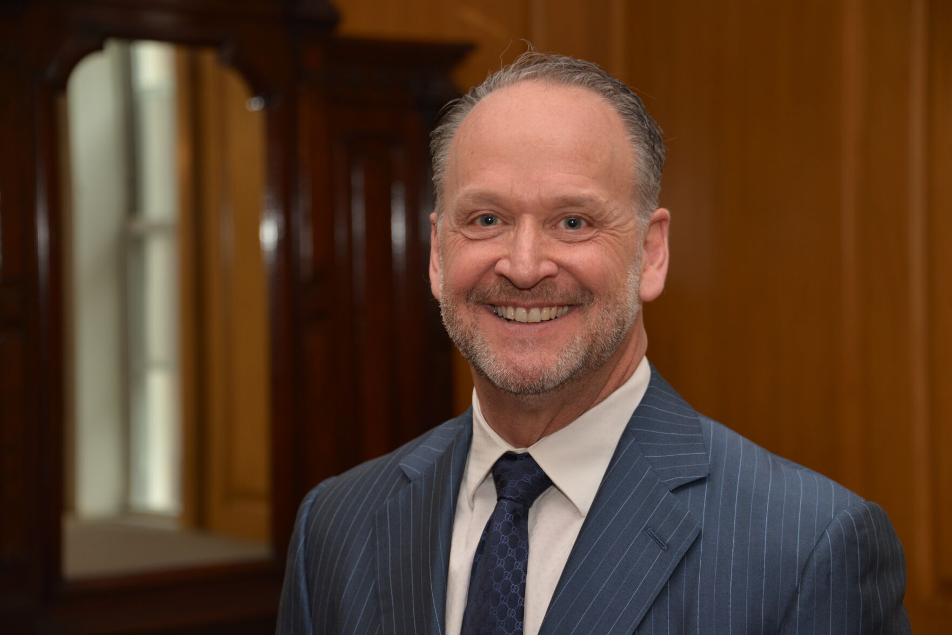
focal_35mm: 90
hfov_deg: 22.6
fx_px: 2381
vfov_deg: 15.2
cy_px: 318
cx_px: 476
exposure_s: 1/60
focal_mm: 90
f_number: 5.3
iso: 320
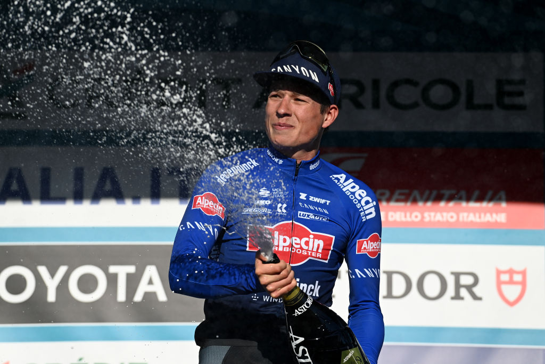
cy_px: 182
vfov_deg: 5.7
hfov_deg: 8.6
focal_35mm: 240
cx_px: 272
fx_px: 3634
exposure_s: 1/4000
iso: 320
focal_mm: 240
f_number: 4.5
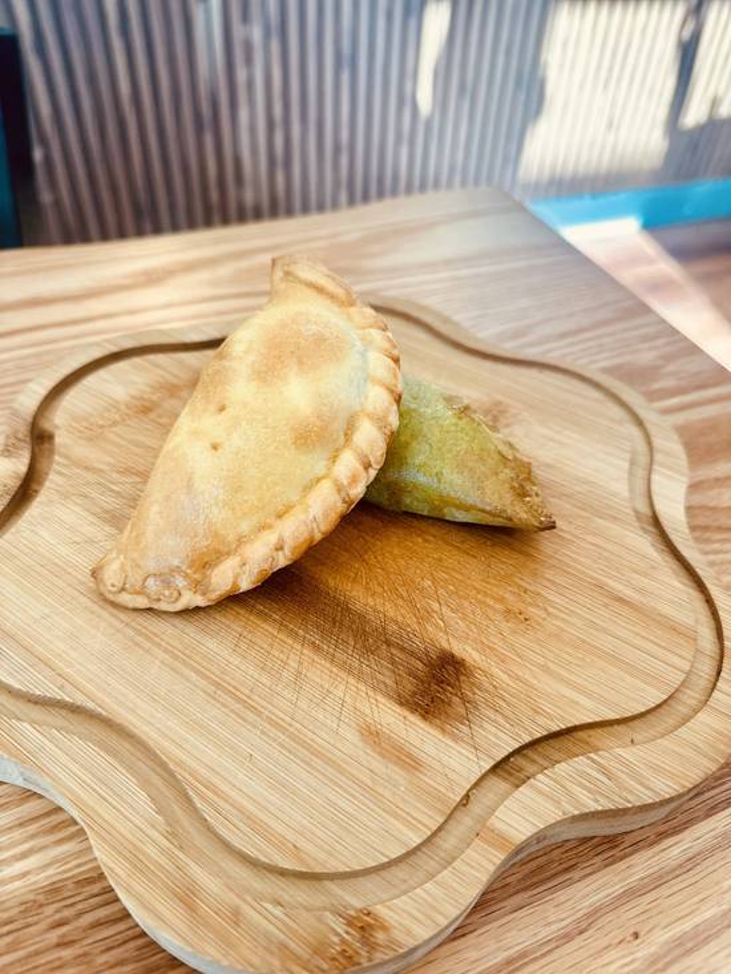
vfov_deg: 71.6
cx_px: 366
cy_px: 487
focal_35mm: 24
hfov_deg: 56.8
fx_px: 676
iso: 80
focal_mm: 6.86
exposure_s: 1/161
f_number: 1.78
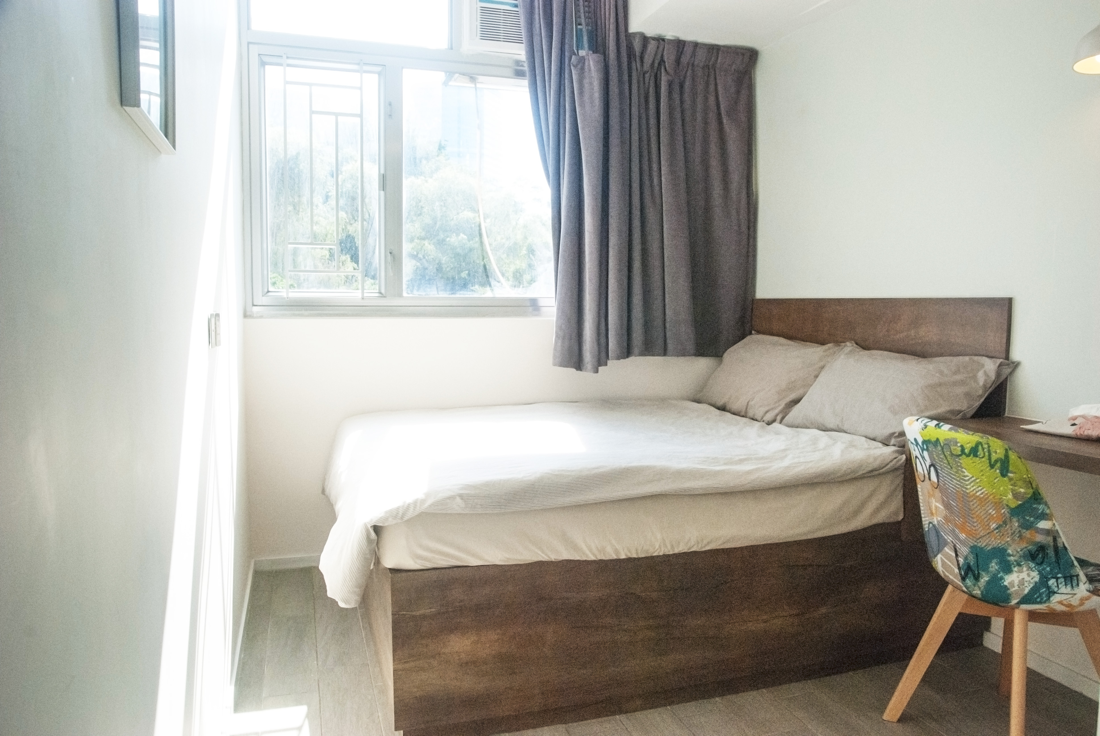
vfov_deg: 50.5
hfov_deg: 70.4
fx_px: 780
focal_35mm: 26
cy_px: 368
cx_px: 550
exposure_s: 1/125
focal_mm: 17
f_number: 9
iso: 800
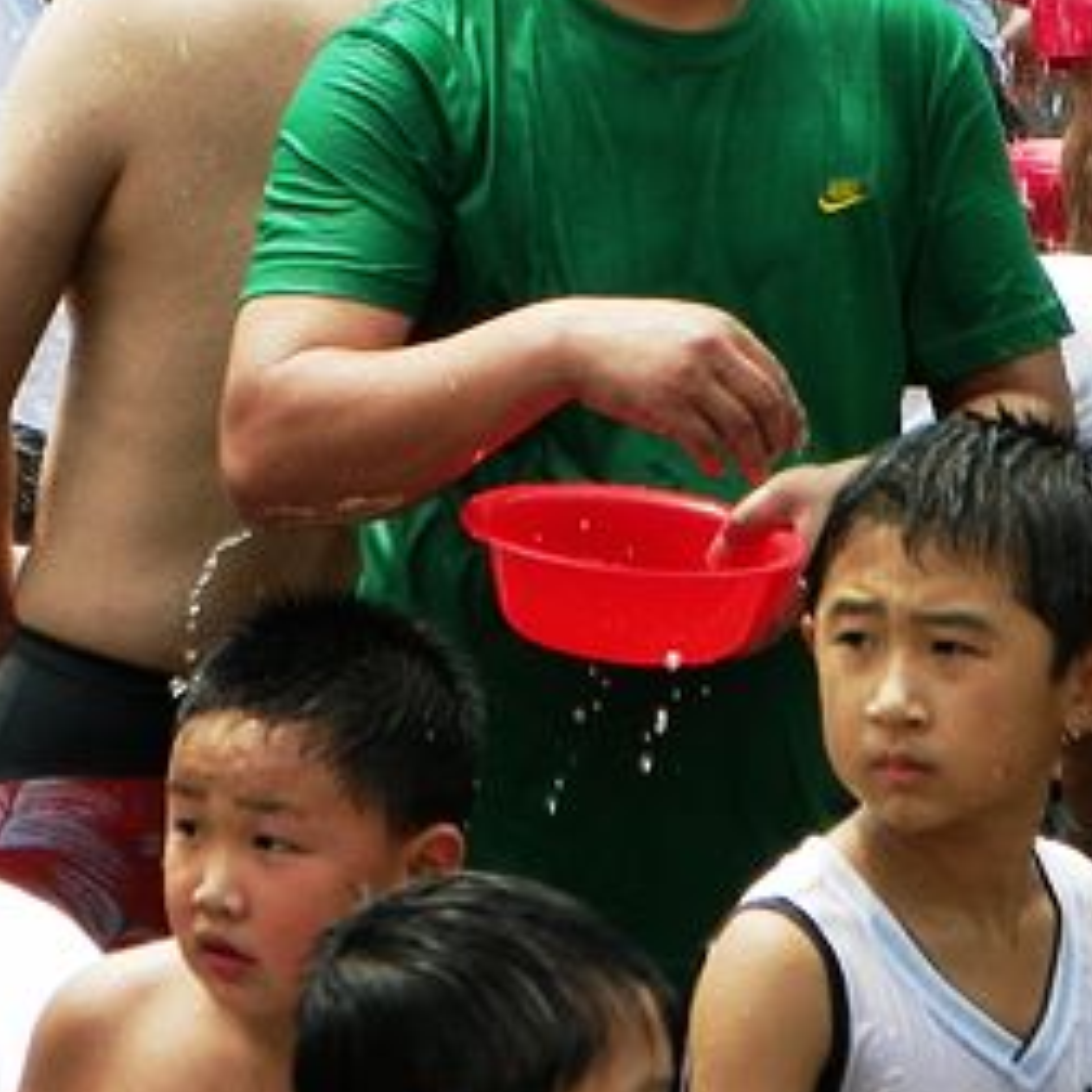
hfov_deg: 3.1
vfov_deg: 3.1
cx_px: 264
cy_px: -136
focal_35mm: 572
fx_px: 20415
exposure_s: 1/250
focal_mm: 36.3
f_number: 4.5
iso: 64
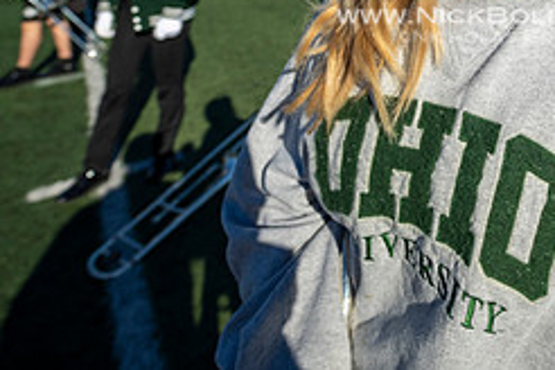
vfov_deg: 33.3
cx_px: 492
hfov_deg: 51.1
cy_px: -64
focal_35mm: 33
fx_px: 509
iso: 80
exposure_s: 1/2000
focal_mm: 14
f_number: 4
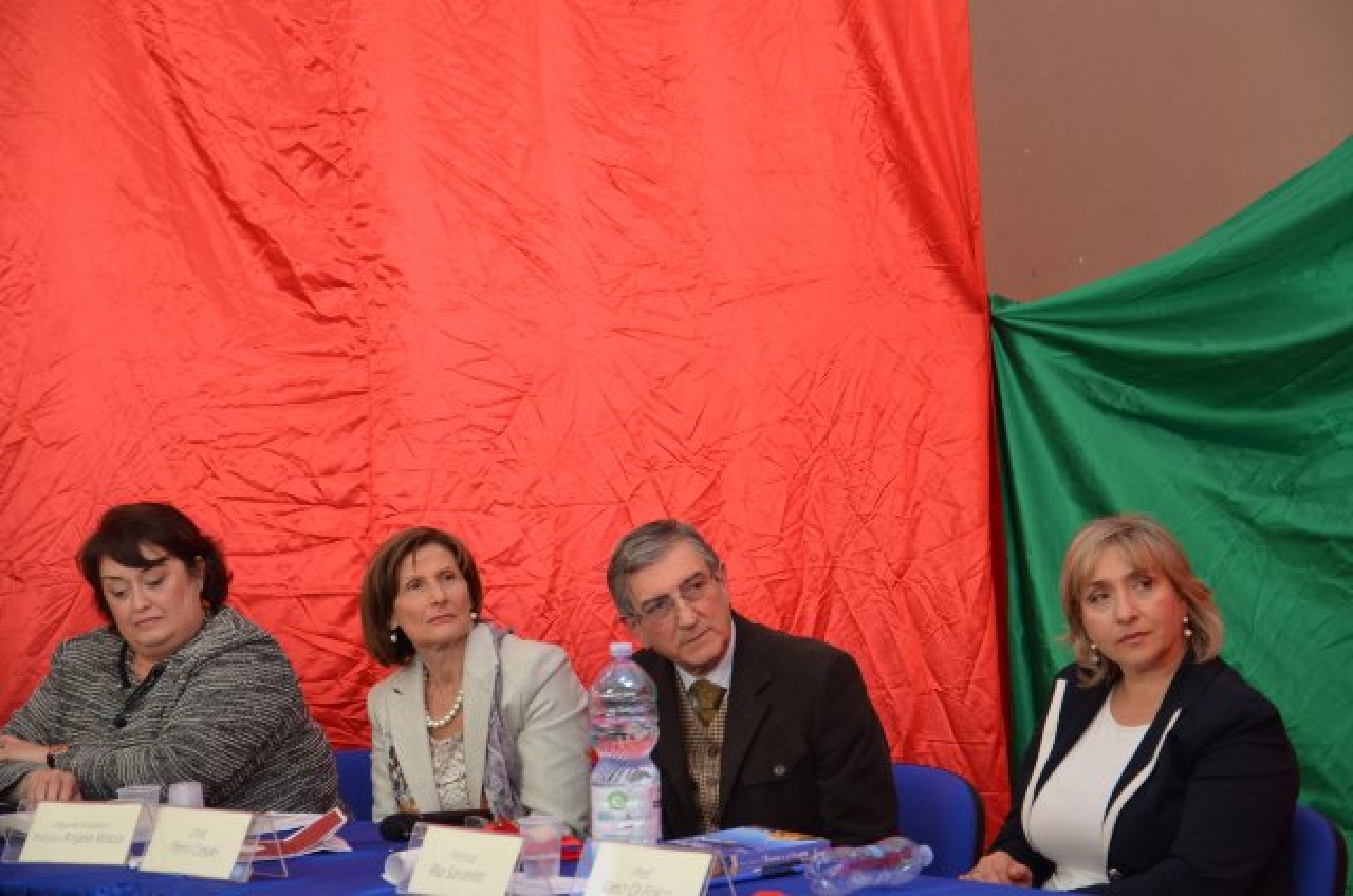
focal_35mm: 99
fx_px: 3713
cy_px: 448
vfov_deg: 13.8
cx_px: 676
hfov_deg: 20.7
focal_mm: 66
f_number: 5.3
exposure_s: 1/60
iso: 1000
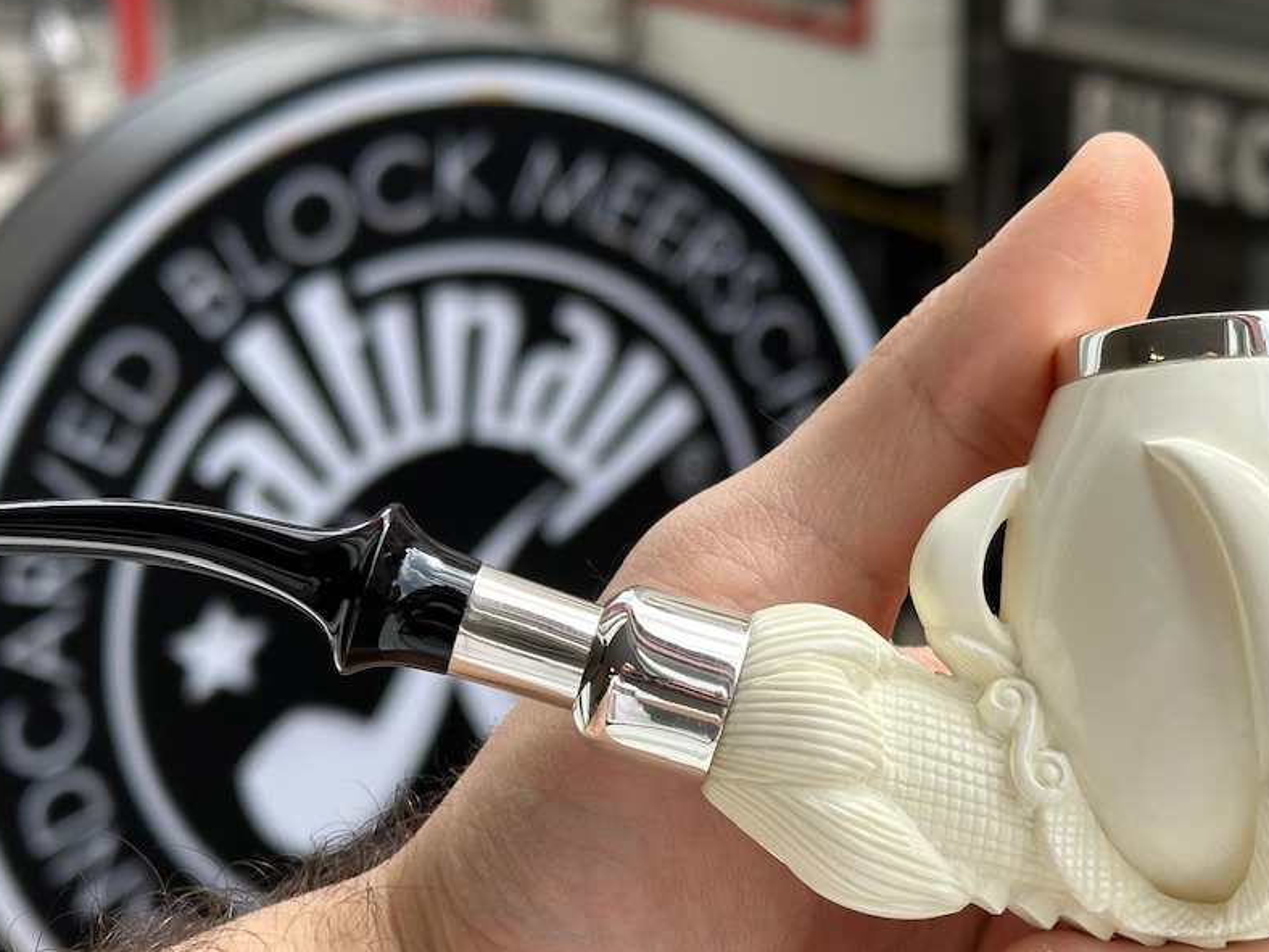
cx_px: 752
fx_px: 2859
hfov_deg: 25.0
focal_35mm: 78
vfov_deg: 18.9
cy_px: 622
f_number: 1.78
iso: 64
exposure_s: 1/1009
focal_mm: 6.86
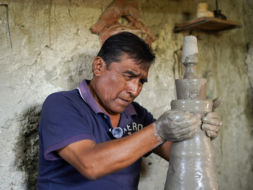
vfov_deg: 22.9
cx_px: 127
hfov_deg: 30.3
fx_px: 468
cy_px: 109
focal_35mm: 64
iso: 1250
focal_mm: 50
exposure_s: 1/320
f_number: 1.8
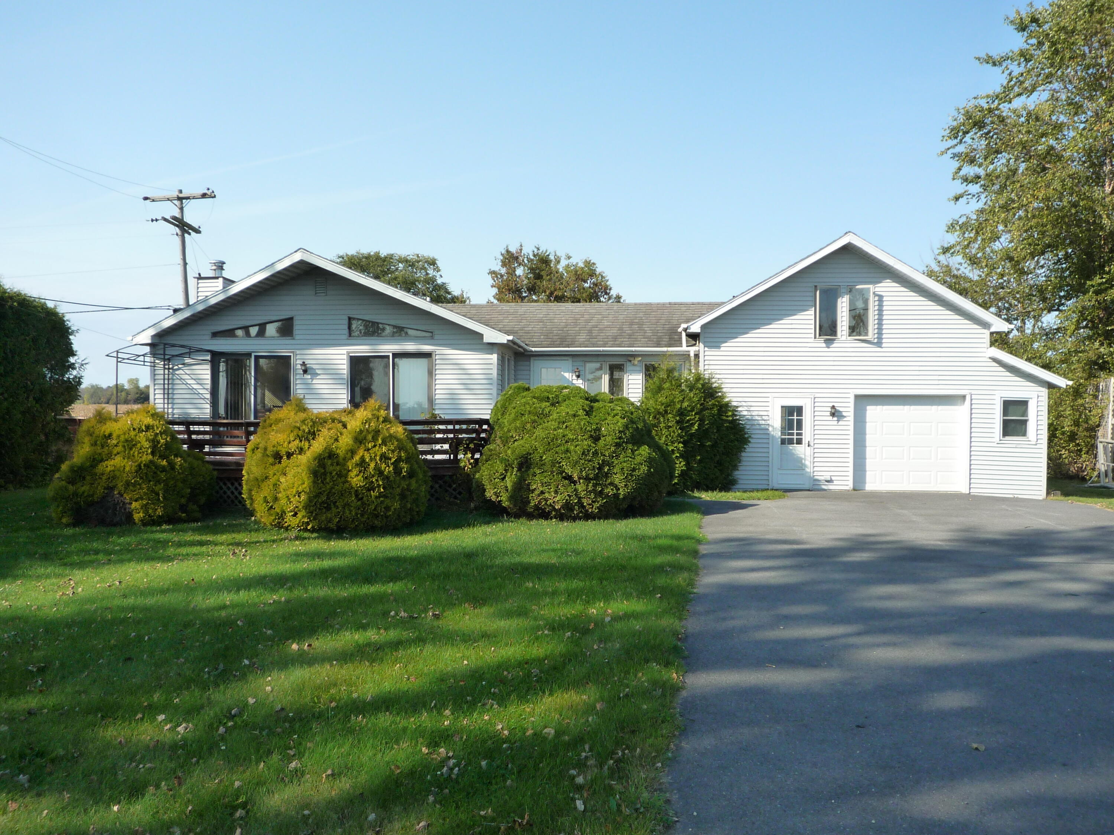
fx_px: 965
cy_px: 418
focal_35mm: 30
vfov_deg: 46.8
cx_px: 557
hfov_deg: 60.0
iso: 160
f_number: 4
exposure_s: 1/500
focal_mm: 5.3
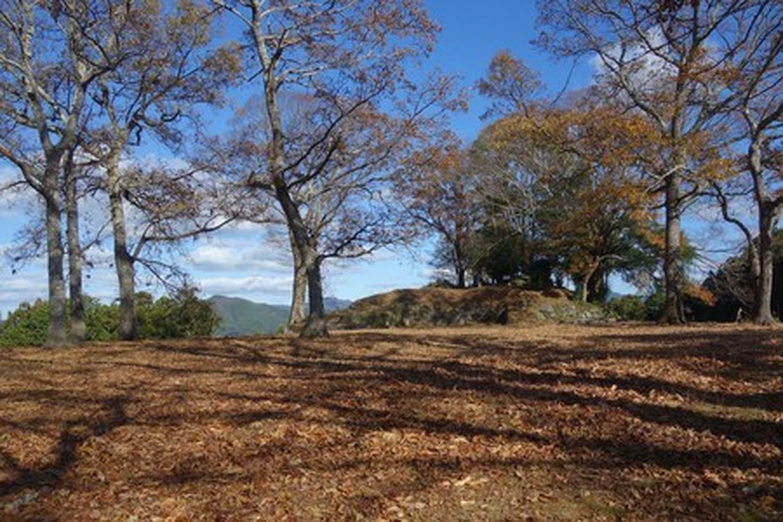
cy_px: 261
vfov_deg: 46.4
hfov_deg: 65.5
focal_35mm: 28
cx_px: 392
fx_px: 609
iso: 125
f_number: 5.6
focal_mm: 10.4
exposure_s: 1/500
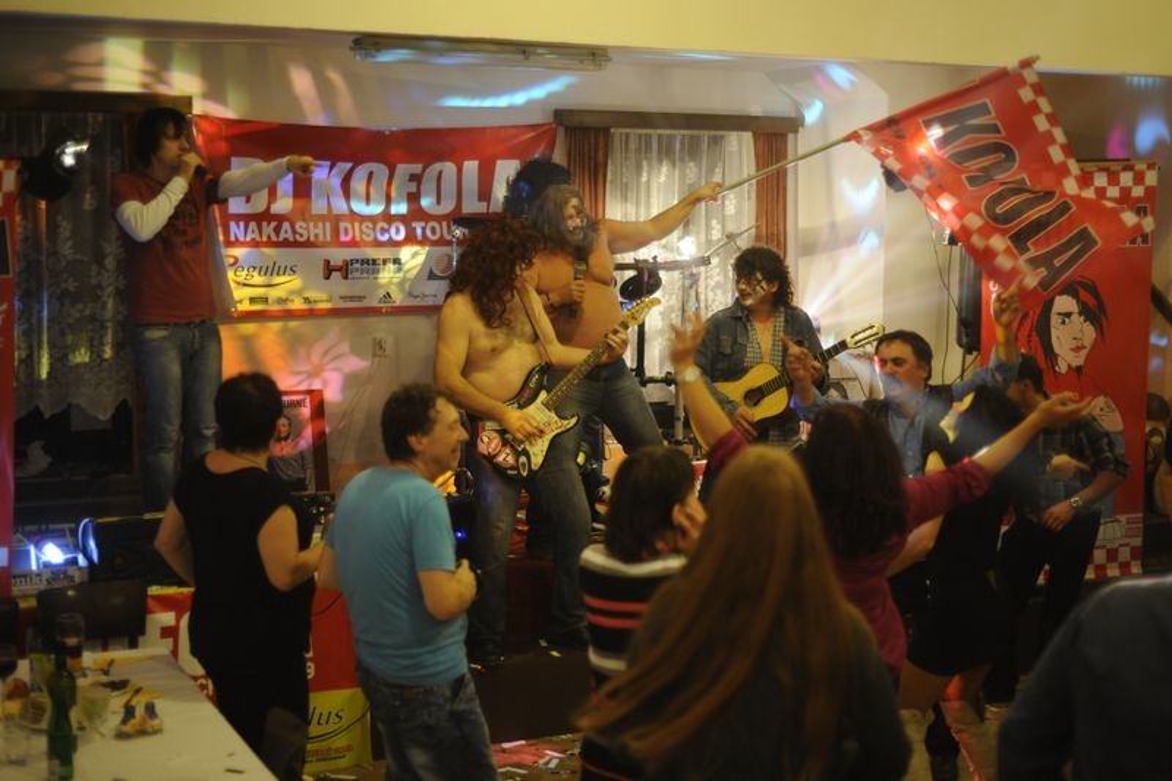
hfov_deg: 39.6
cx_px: 586
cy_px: 390
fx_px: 1627
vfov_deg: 27.0
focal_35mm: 50
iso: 2000
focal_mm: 50
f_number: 1.8
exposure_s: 1/100
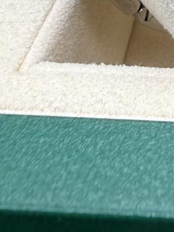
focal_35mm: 112
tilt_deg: -28.0
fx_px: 752
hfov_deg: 12.3
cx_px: 293
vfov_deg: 14.8
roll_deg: -0.2
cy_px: -213
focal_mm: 2.22
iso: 40
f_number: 2.2
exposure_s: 1/238
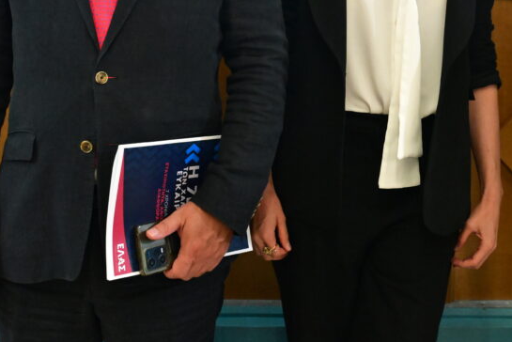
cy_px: -31
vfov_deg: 19.5
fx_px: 955
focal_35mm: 67
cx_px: 380
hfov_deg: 29.6
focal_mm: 30.5
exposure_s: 1/250
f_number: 4
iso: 8000
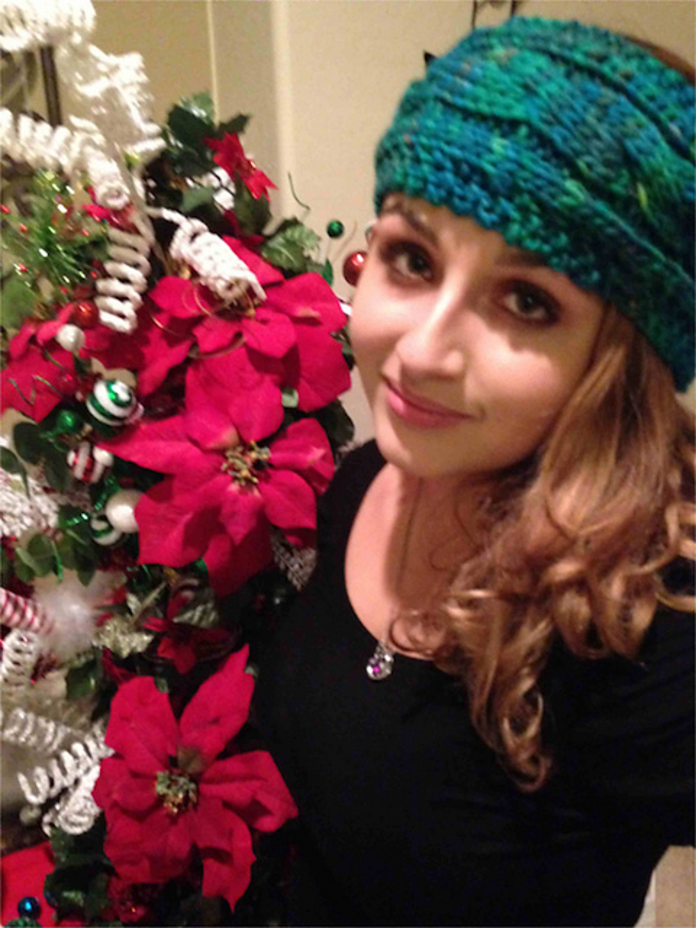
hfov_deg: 42.9
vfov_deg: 55.4
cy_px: 464
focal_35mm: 33
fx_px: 885
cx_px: 348
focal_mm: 4.12
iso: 800
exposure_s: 1/15
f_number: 2.4
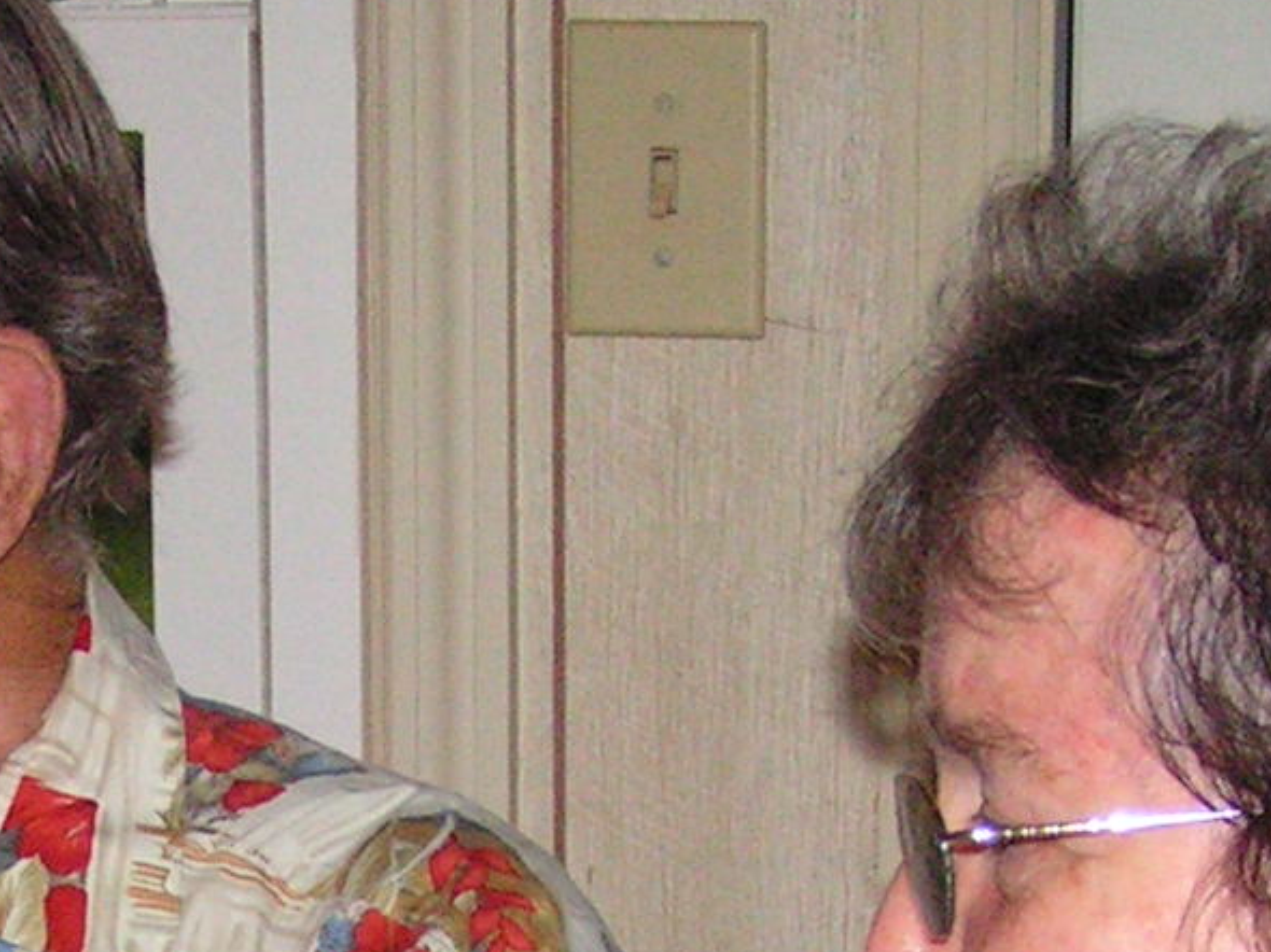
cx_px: 282
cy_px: 1320
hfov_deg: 12.5
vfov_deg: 9.2
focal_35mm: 158
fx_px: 5799
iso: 200
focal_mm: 6.8
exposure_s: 1/50
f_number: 2.8
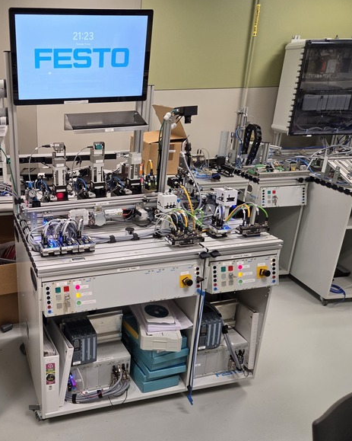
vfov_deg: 57.2
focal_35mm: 31
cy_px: 224
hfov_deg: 44.6
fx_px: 404
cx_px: 65
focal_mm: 5.4
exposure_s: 1/120
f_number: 1.8
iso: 160
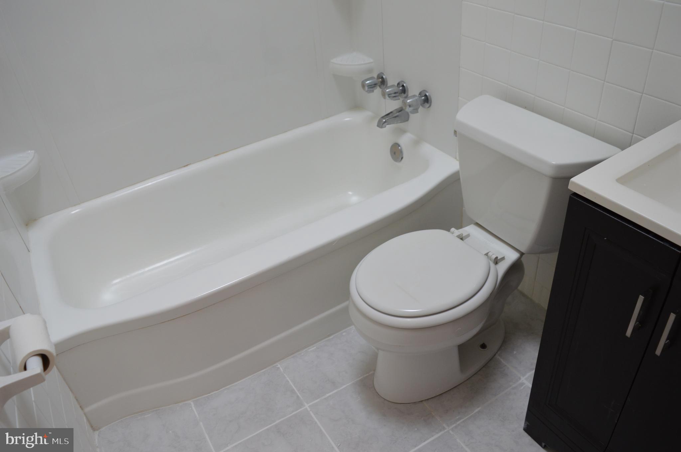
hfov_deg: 67.4
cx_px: 340
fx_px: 510
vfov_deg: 47.8
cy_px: 226
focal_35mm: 27
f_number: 5
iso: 400
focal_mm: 18
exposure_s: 1/100
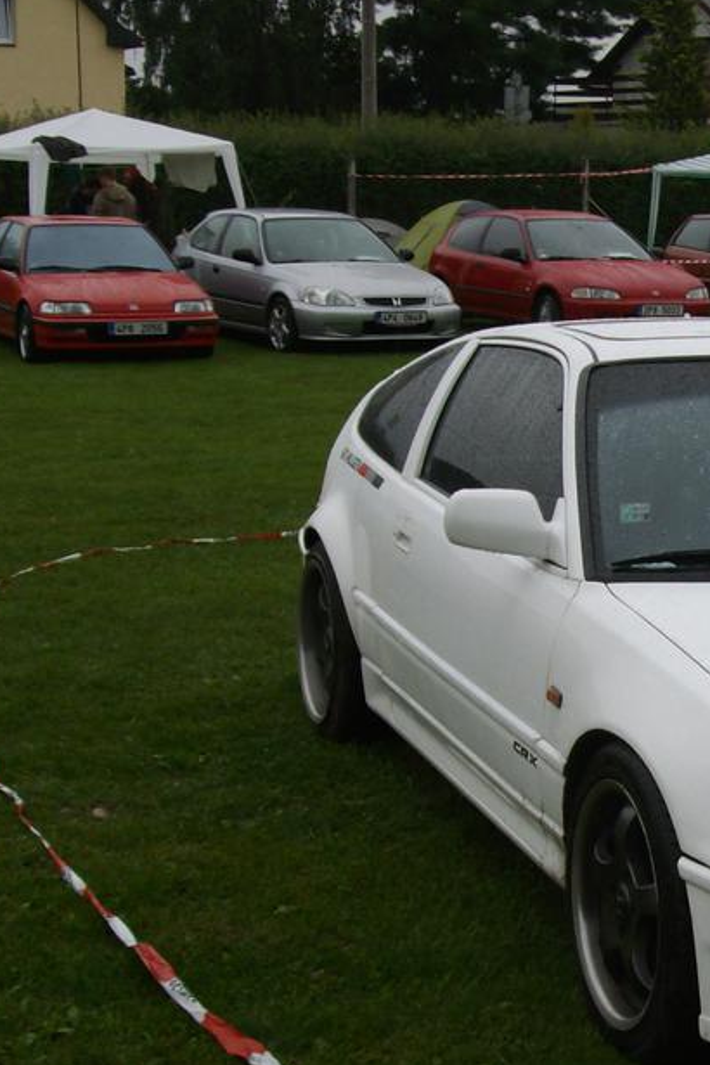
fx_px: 2159
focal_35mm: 73
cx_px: 823
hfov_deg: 17.9
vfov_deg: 27.7
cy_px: 592
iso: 80
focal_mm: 6
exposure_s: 1/250
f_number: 2.7
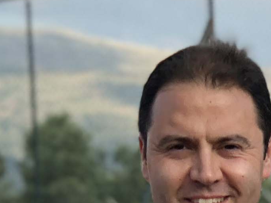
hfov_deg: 6.4
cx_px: 247
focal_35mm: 307
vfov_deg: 4.7
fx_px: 2403
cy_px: 467
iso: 16
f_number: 2.4
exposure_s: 1/223
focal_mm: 6
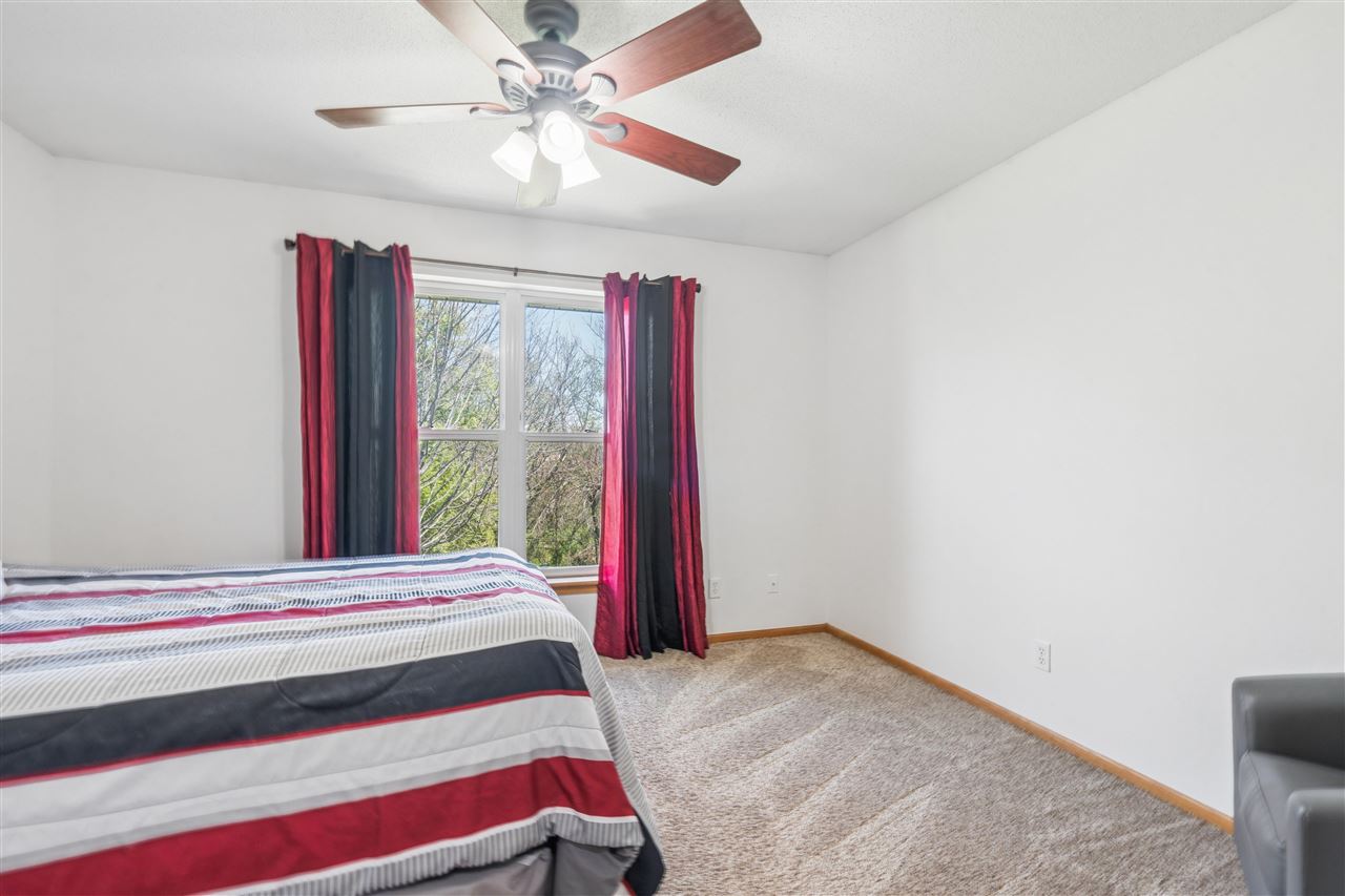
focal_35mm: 16
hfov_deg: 96.7
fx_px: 598
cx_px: 672
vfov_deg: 73.7
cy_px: 448
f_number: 11
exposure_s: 1/8
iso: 400
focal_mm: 16
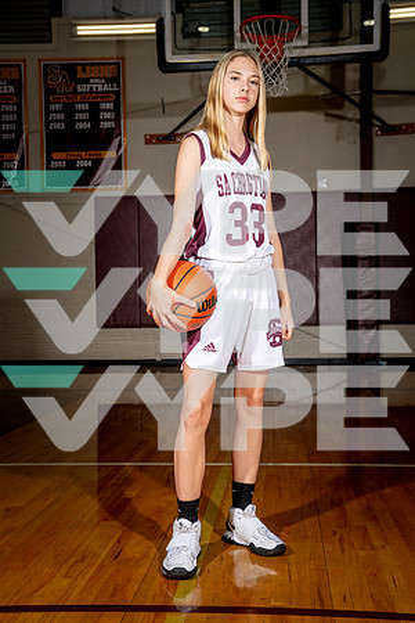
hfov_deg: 28.1
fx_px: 830
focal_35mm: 48
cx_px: 208
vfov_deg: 41.1
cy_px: 312
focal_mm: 48
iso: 100
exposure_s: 1/250
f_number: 6.3
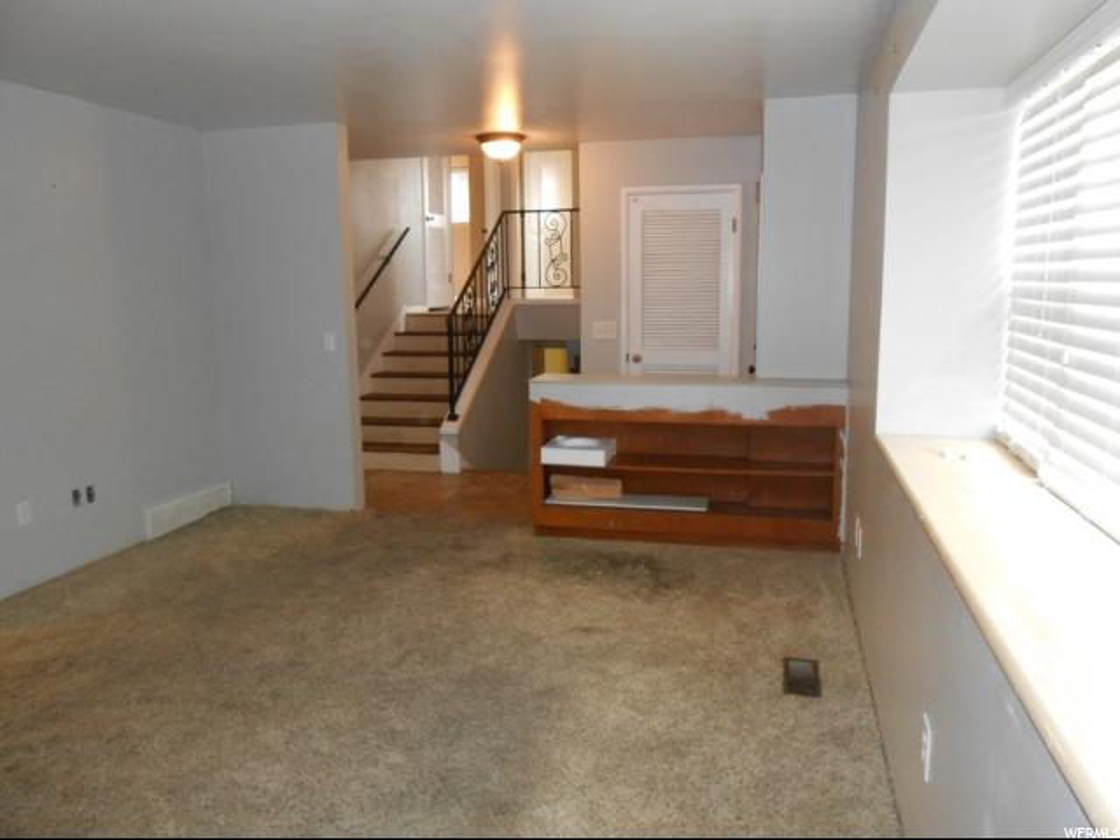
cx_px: 560
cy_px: 420
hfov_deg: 67.3
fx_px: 841
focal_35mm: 26
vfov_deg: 53.1
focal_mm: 4.6
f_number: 3.5
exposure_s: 1/25
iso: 500
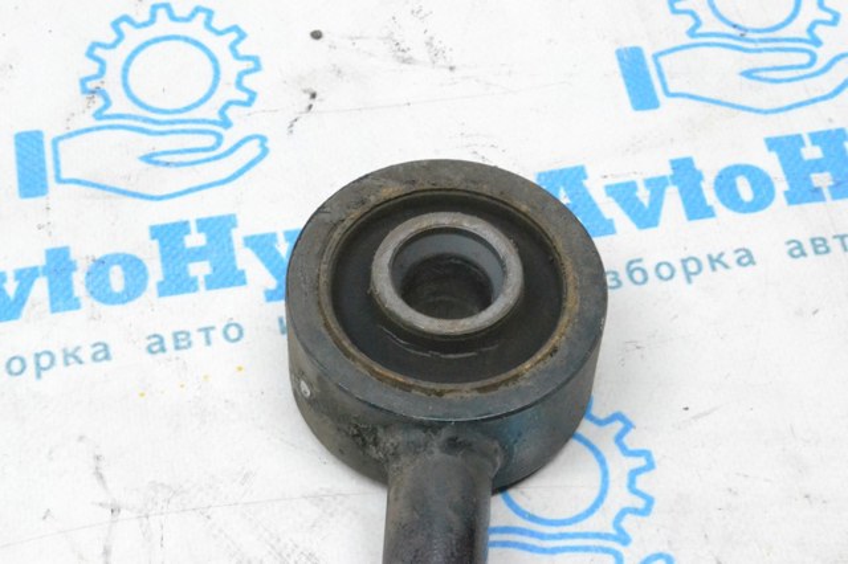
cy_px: 282
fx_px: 1942
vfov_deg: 16.5
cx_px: 424
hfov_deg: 24.6
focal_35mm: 82
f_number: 18
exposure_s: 1/50
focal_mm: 55
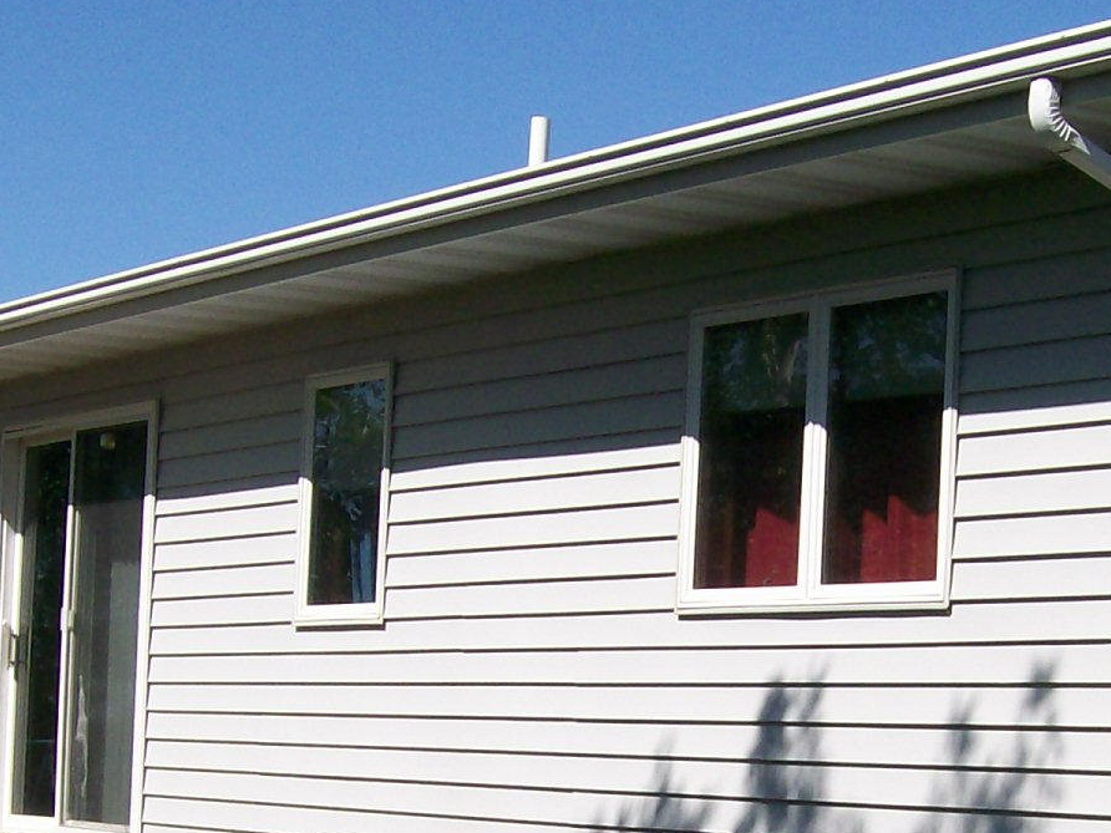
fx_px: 2985
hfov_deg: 21.0
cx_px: 705
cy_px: 821
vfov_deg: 15.6
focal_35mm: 93
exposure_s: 1/740
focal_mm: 6
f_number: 4.8
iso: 80
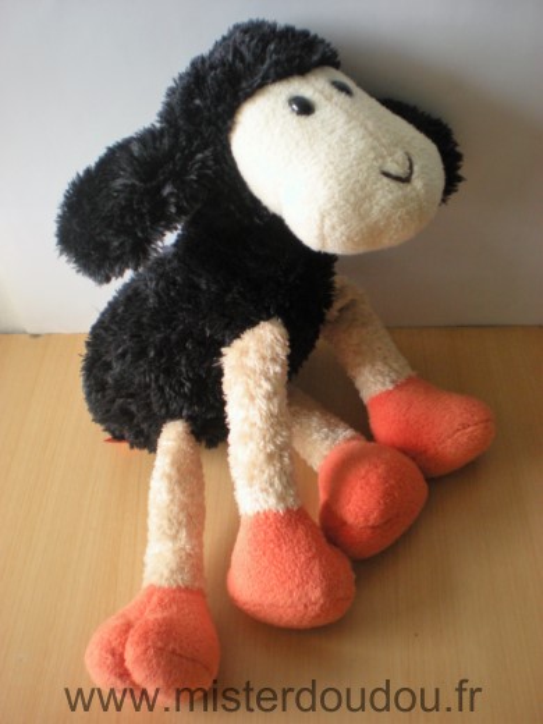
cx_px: 272
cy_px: 362
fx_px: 795
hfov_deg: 37.7
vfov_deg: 49.0
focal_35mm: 38
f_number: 3.1
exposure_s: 1/8
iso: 206
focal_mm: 6.3
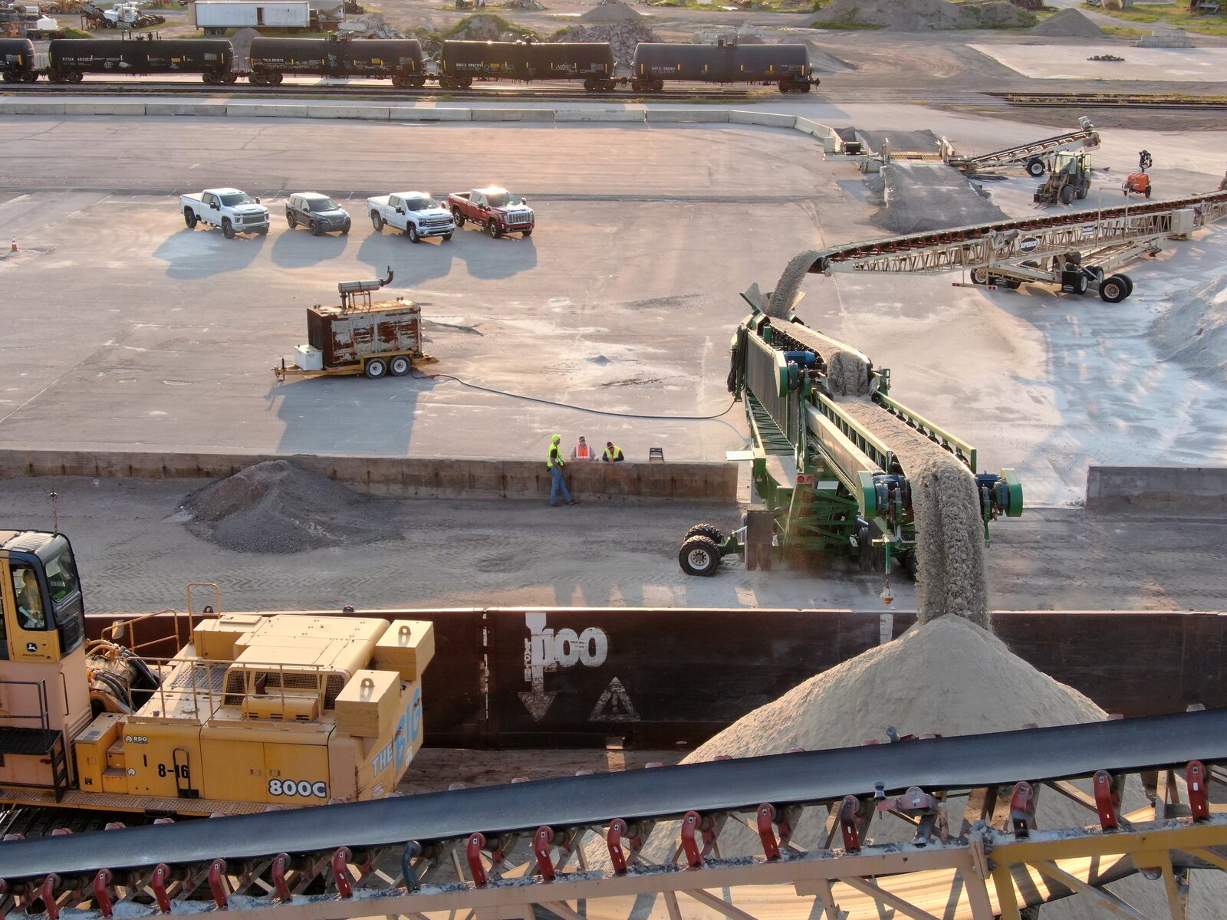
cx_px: 614
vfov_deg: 30.3
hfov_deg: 39.7
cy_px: 460
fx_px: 1701
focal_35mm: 48
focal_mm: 8.6
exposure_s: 1/160
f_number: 3.8
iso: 100
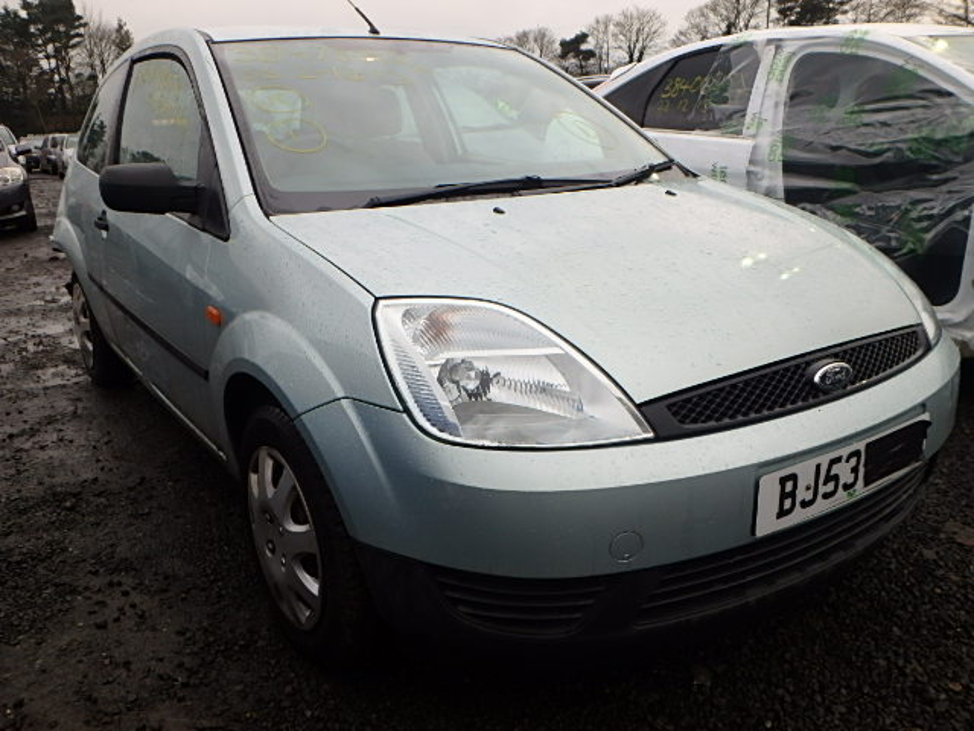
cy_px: 366
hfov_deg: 61.7
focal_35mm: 29
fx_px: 816
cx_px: 487
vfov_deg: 48.2
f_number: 4.6
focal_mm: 5.2
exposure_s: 1/60
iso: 200
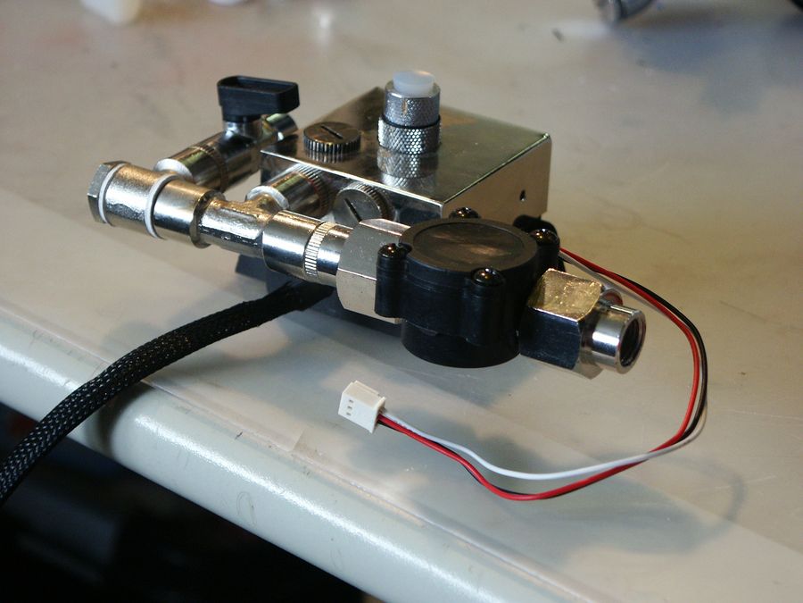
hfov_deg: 15.8
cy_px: 302
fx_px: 2900
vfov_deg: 11.9
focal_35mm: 125
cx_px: 402
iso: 200
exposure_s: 1/125
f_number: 3.5
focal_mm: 31.59
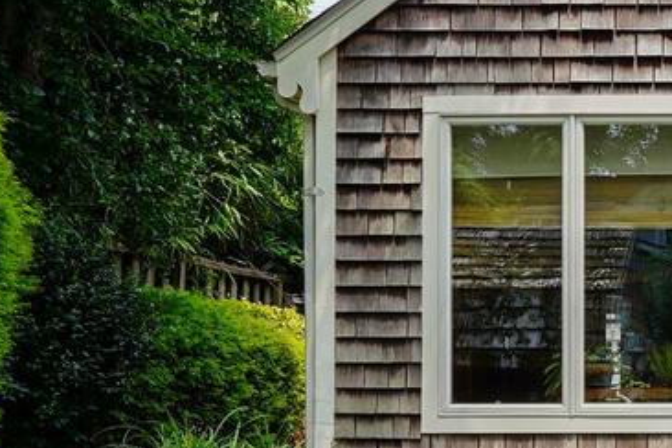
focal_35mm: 59
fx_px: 1101
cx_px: 795
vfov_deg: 22.6
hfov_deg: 29.5
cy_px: 373
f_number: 5
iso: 100
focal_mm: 10
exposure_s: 1/100
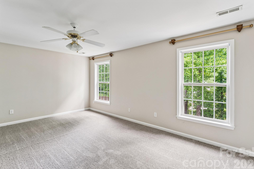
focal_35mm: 17
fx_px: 121
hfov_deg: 92.9
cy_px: 84
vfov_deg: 70.1
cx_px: 127
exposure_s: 1/4
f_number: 13
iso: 400
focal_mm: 16.1
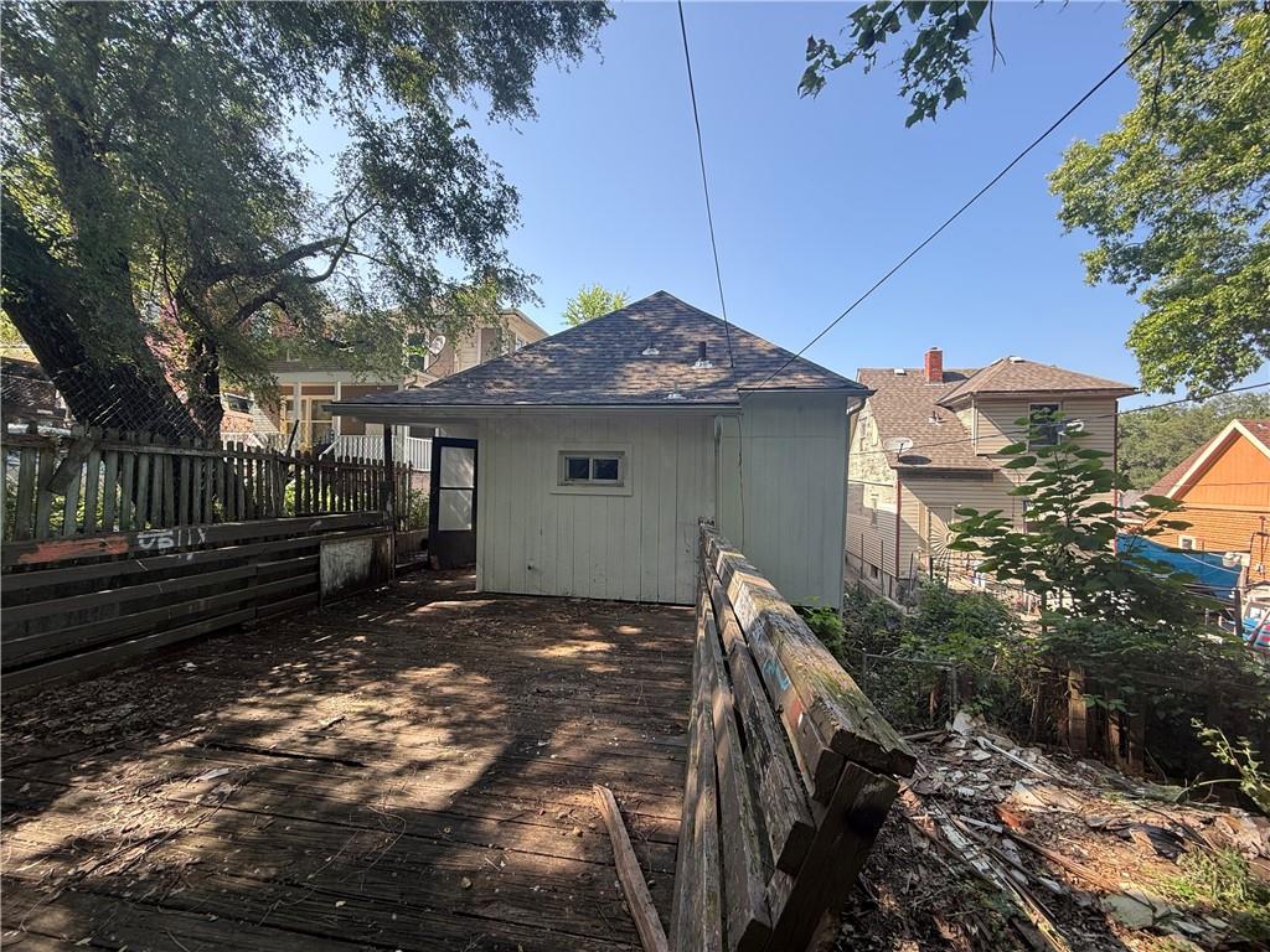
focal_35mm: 14
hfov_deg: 102.1
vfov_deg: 85.7
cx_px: 635
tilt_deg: +4.0
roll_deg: -1.5
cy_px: 476
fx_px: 514
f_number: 2.2
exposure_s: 1/165
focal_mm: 2.22
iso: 50
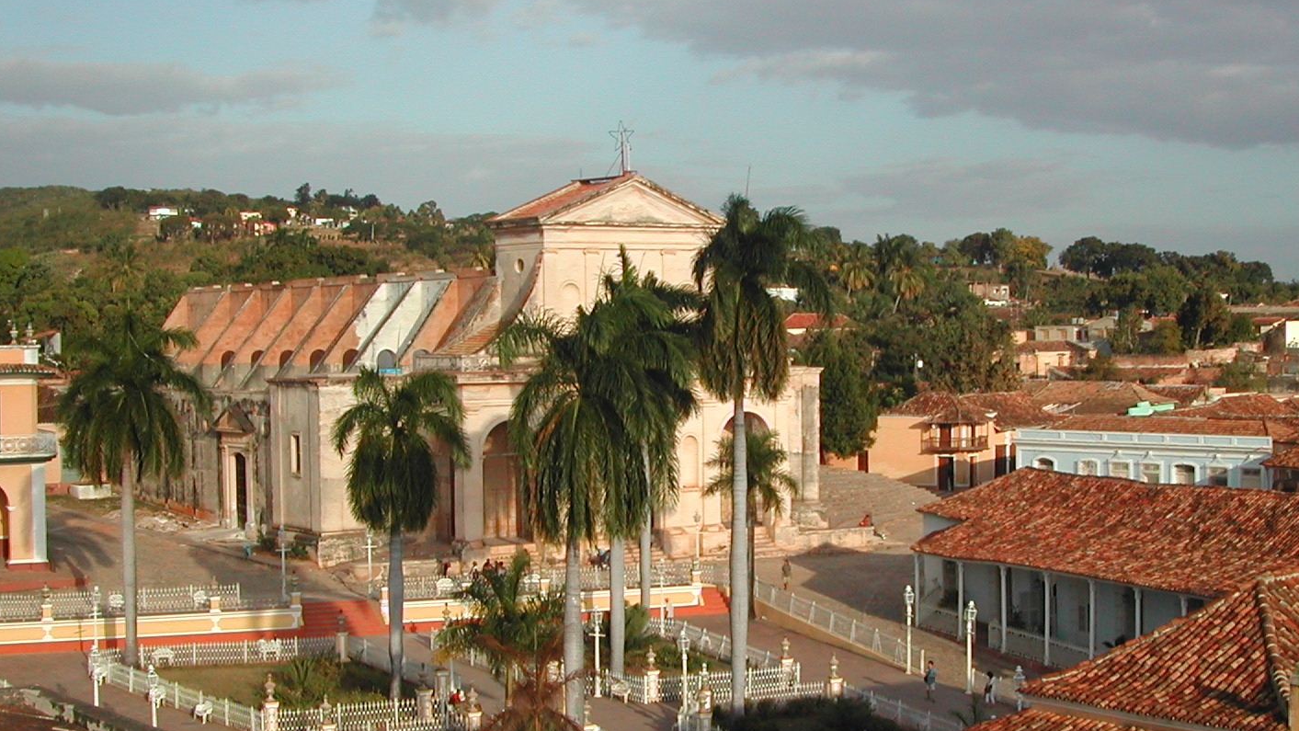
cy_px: 404
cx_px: 689
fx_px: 2067
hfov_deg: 34.9
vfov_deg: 20.0
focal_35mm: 60
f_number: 7.6
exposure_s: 1/217
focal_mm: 8
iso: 100
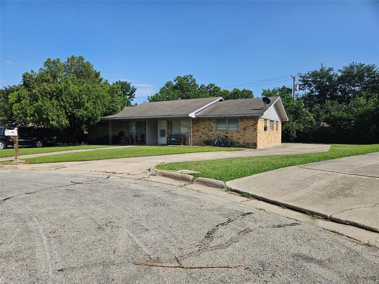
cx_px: 190
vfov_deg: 58.9
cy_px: 142
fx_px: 252
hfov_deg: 73.9
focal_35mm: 23
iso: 25
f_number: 1.8
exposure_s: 1/2544
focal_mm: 5.4
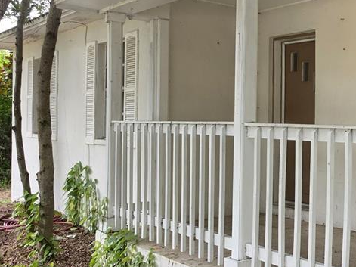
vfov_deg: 29.1
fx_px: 514
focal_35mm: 50
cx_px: 367
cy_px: 118
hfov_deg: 34.3
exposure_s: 1/120
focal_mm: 6.5
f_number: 1.4
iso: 40
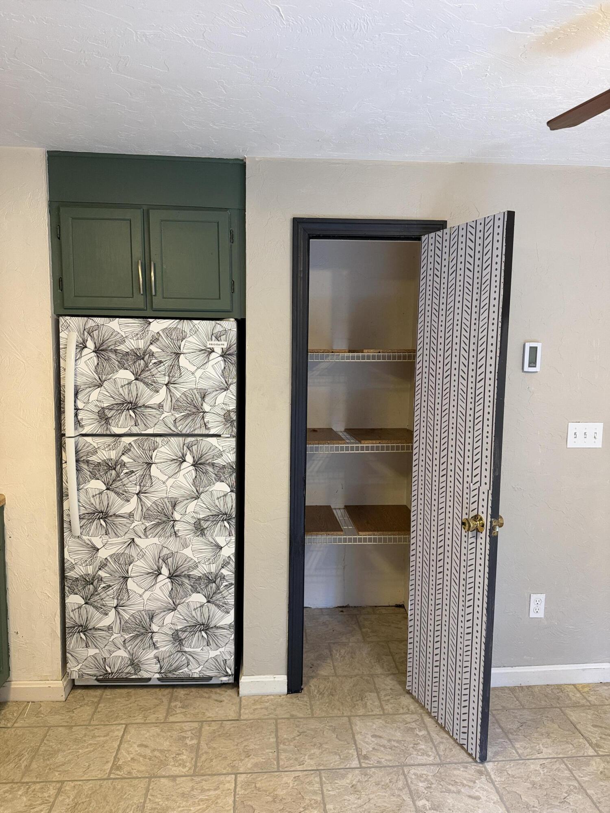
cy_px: 406
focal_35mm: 24
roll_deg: -0.4
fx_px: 564
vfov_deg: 71.6
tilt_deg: -6.3
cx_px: 305
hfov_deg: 56.8
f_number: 1.78
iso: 250
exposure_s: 1/60
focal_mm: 6.76
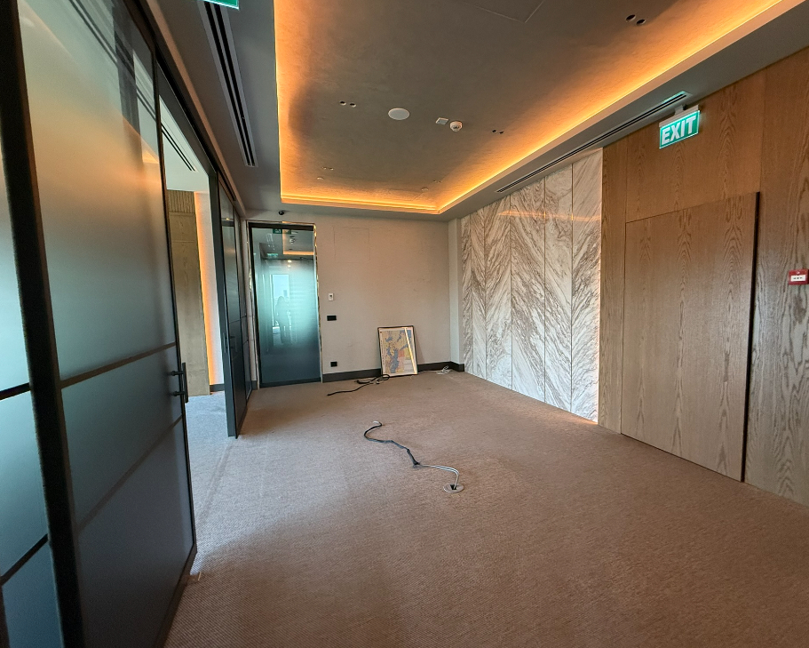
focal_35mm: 15
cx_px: 435
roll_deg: +1.6
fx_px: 359
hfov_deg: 96.6
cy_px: 330
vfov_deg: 84.0
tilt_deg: -7.6
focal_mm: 2.22
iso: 320
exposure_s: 1/99
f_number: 2.2
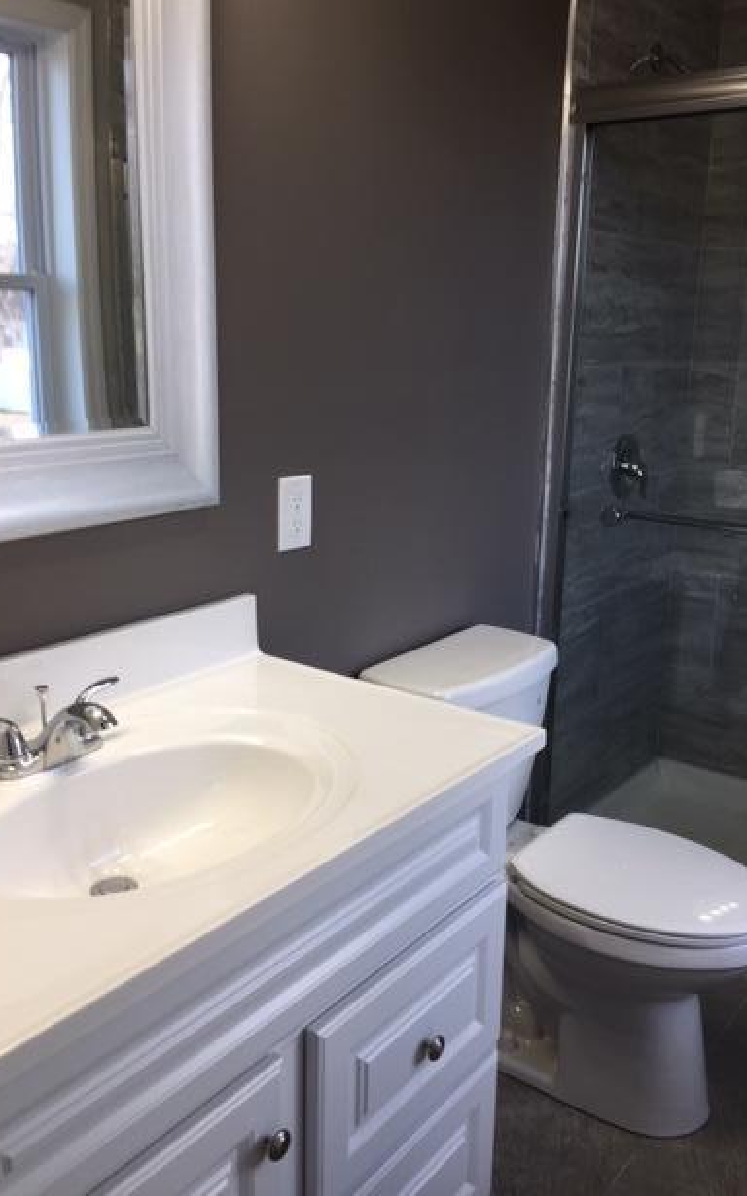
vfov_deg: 59.7
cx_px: 381
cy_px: 589
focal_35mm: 32
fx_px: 1043
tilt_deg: -12.2
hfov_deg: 39.4
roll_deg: +0.2
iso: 32
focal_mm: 4.15
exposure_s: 1/60
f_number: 2.2
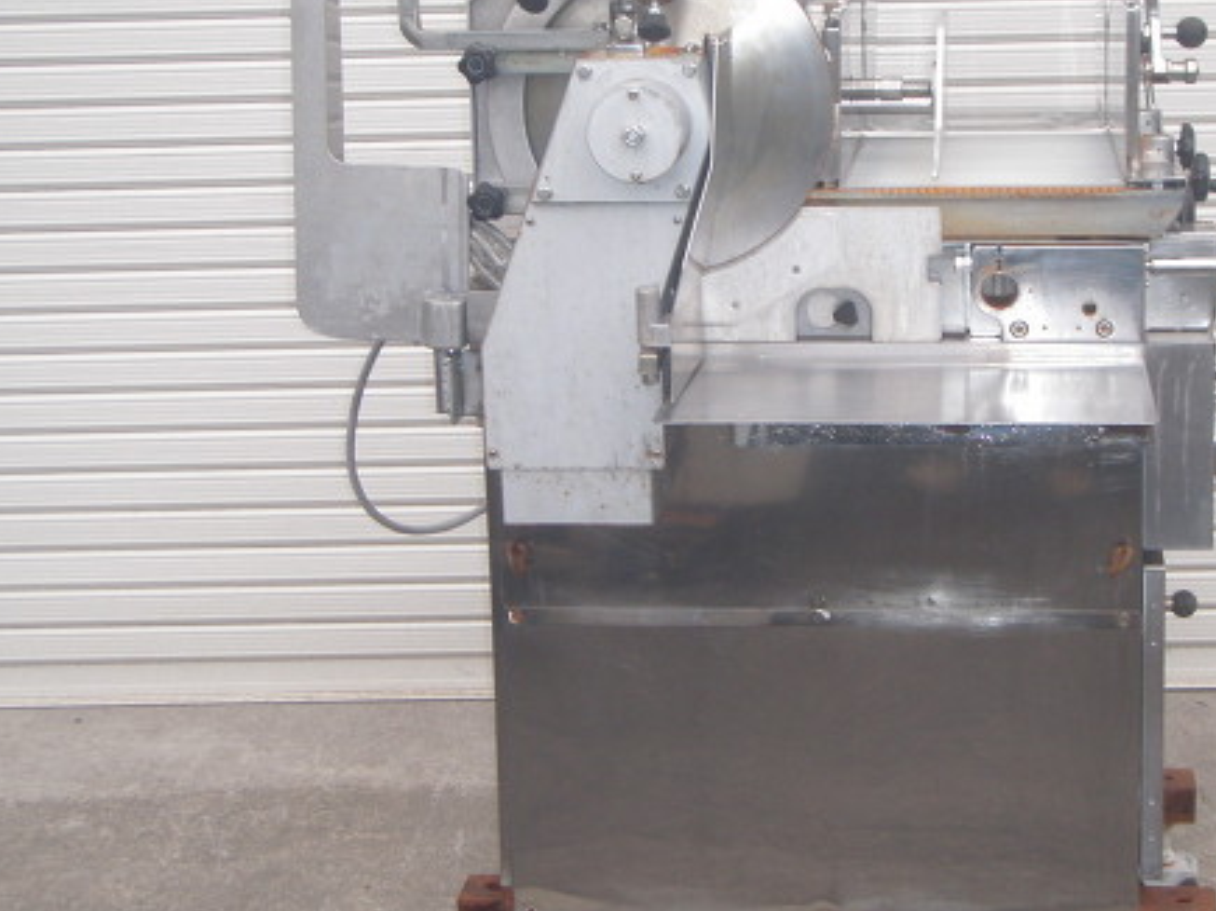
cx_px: 805
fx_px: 2634
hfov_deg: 25.9
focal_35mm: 75
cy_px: 377
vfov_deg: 19.6
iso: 80
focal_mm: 9.13
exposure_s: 1/160
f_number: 4
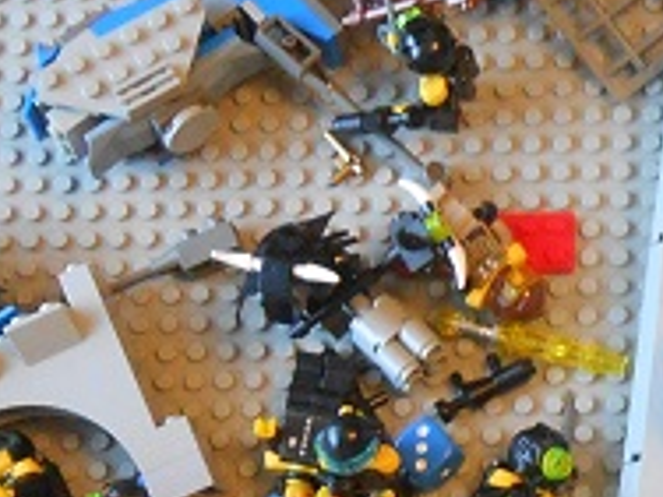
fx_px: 2452
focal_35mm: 128
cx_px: 815
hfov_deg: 14.8
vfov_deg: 11.5
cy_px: 402
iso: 400
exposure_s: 1/5
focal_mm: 5.3
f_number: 3.8
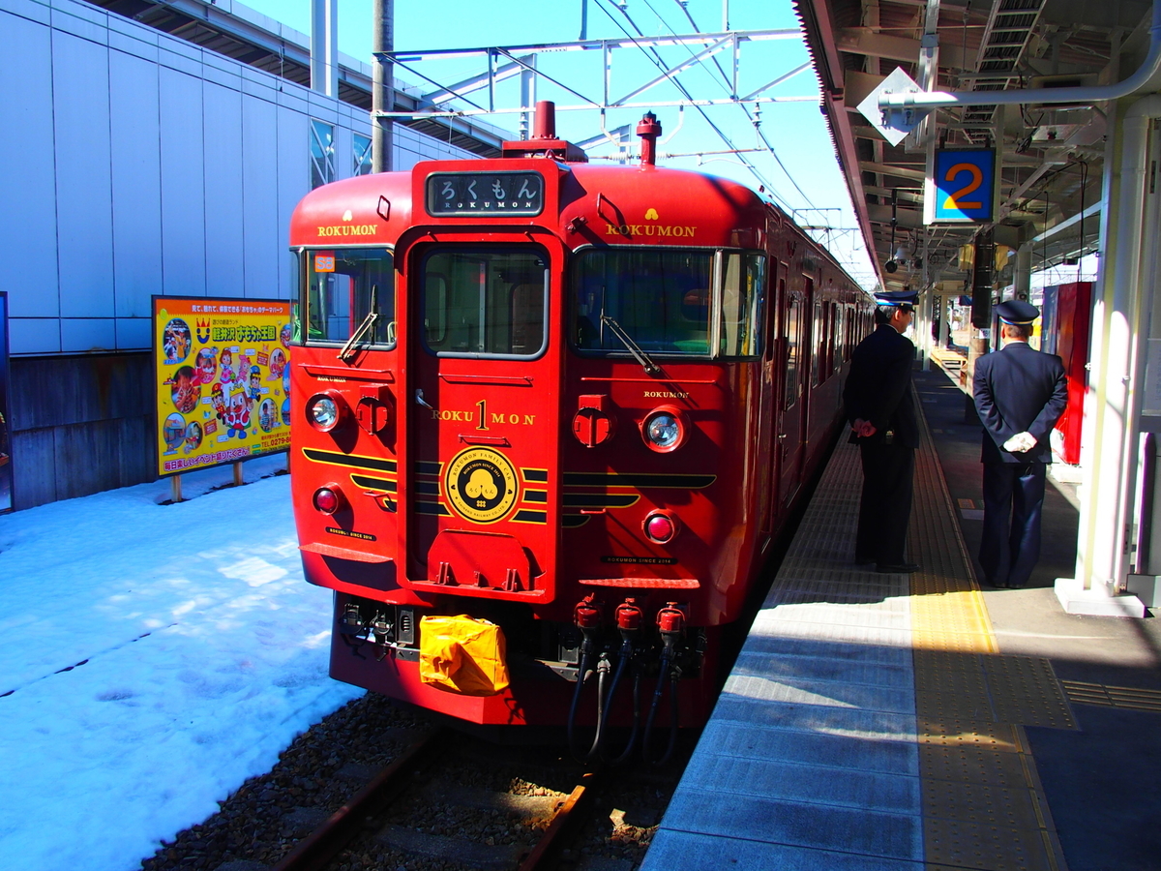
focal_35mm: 32
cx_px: 580
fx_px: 1073
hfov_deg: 56.8
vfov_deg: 44.2
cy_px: 436
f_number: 3.5
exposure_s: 1/400
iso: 100
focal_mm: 6.7
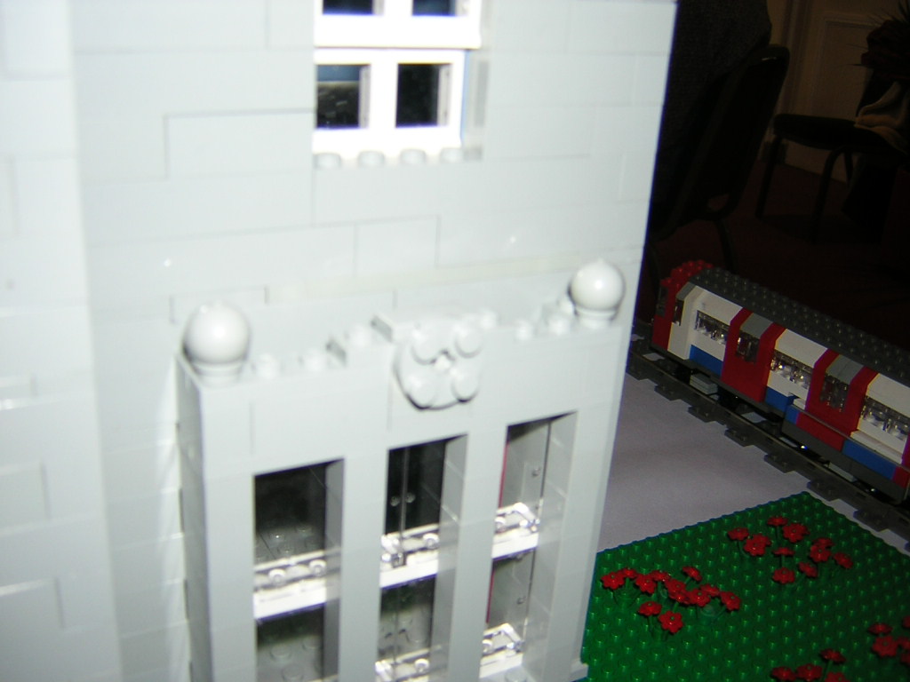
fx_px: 946
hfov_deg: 51.4
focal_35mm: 36
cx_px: 455
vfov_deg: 39.7
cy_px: 341
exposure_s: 1/60.1
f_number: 2.6
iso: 100
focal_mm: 4.7
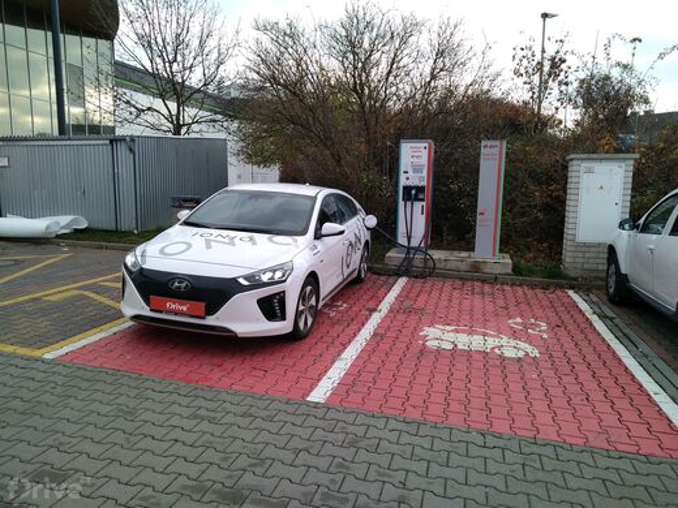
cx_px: 339
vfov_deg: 53.1
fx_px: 509
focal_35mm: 26
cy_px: 254
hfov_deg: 67.3
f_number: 2.2
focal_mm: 3.46
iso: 100
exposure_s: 1/394
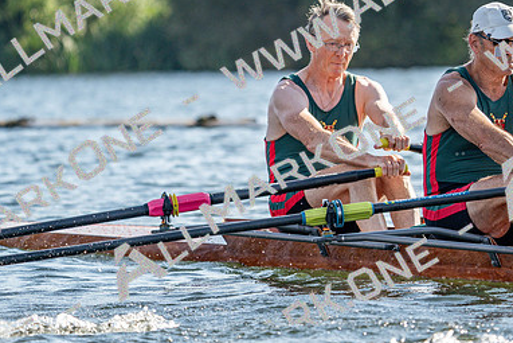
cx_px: 387
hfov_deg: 5.1
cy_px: 93
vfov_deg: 3.4
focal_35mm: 401
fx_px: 5716
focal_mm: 264
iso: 400
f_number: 5.6
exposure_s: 1/1600
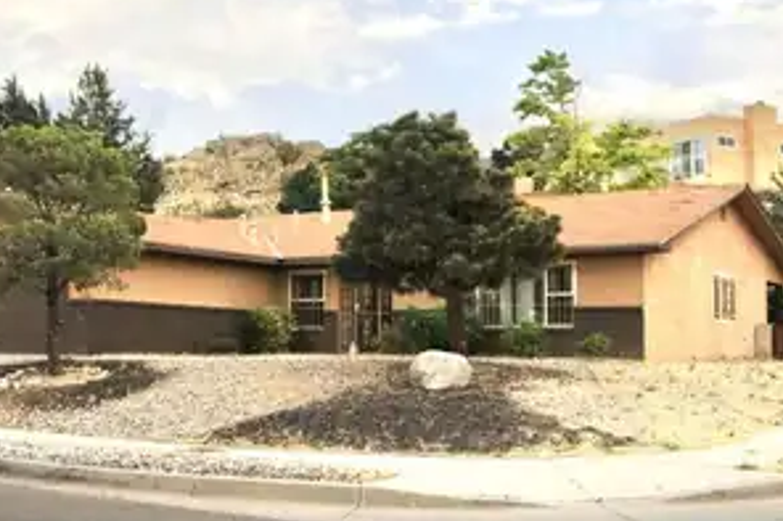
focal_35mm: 51
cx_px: 378
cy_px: 192
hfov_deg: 38.9
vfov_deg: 26.4
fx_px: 1109
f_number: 6.3
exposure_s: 1/160
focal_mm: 24
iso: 100
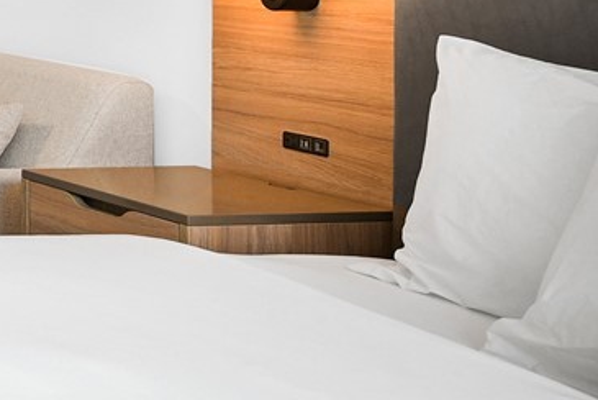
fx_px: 1081
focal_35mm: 65
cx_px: -763
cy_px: -37
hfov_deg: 16.3
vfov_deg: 20.0
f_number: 4
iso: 100
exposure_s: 1/40
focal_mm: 14
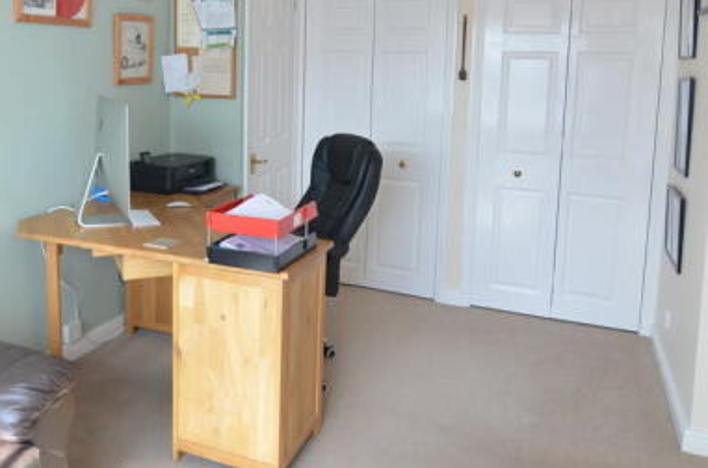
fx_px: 608
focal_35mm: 31
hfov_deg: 59.8
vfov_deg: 41.2
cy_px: 132
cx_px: 277
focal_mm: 12
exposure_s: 1/100
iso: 400
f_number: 4
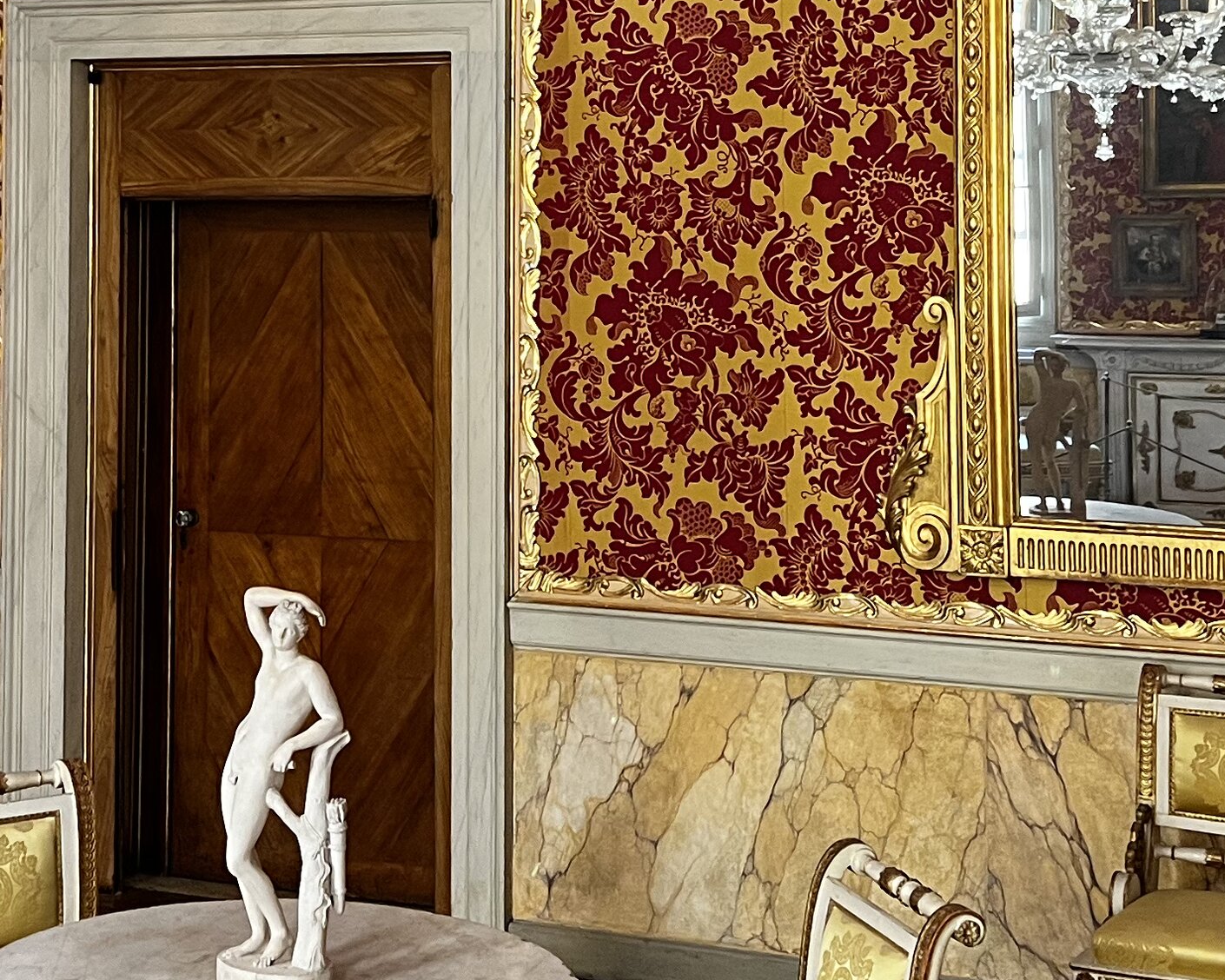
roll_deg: +0.2
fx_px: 2610
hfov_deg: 26.3
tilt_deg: +2.3
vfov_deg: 20.8
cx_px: 459
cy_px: 101
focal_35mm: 72
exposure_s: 1/50
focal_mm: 5.7
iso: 160
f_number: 1.5
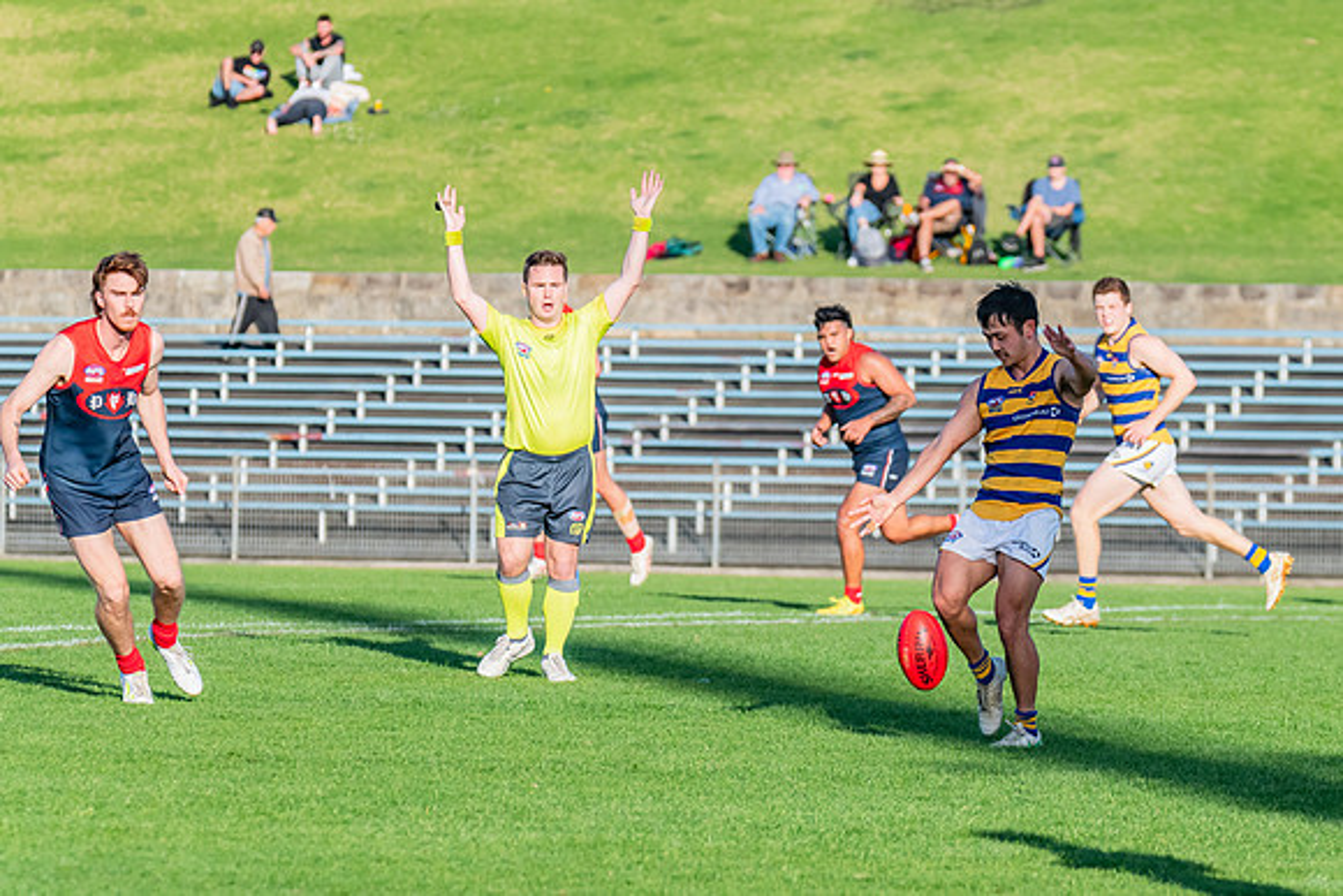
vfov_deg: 3.8
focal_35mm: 366
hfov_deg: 5.6
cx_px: 982
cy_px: 456
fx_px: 13639
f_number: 7.1
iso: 800
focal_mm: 250
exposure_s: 1/1600
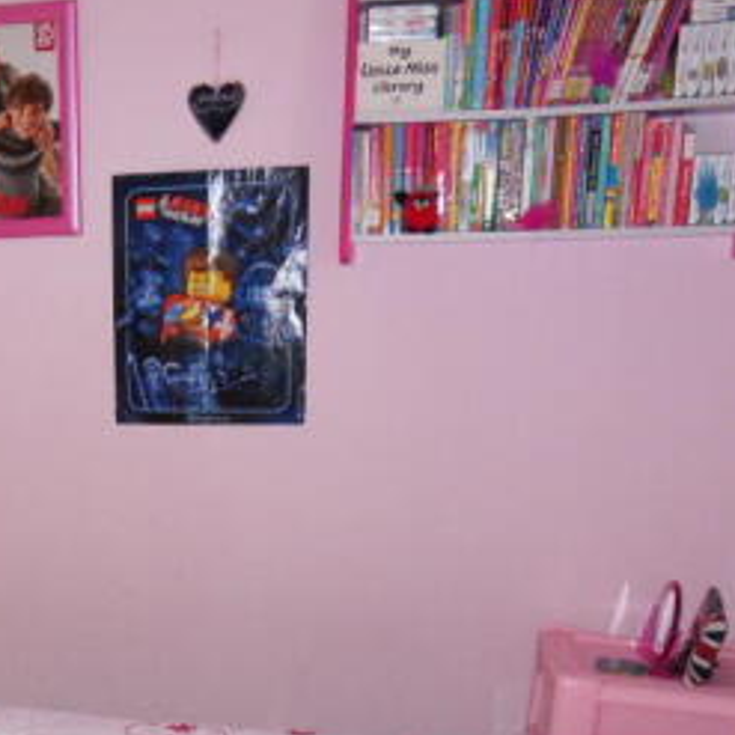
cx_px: 16
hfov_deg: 31.7
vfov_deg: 33.4
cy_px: 540
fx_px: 1201
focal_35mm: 50
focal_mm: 4.2
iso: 200
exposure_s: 1/30
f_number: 3.3
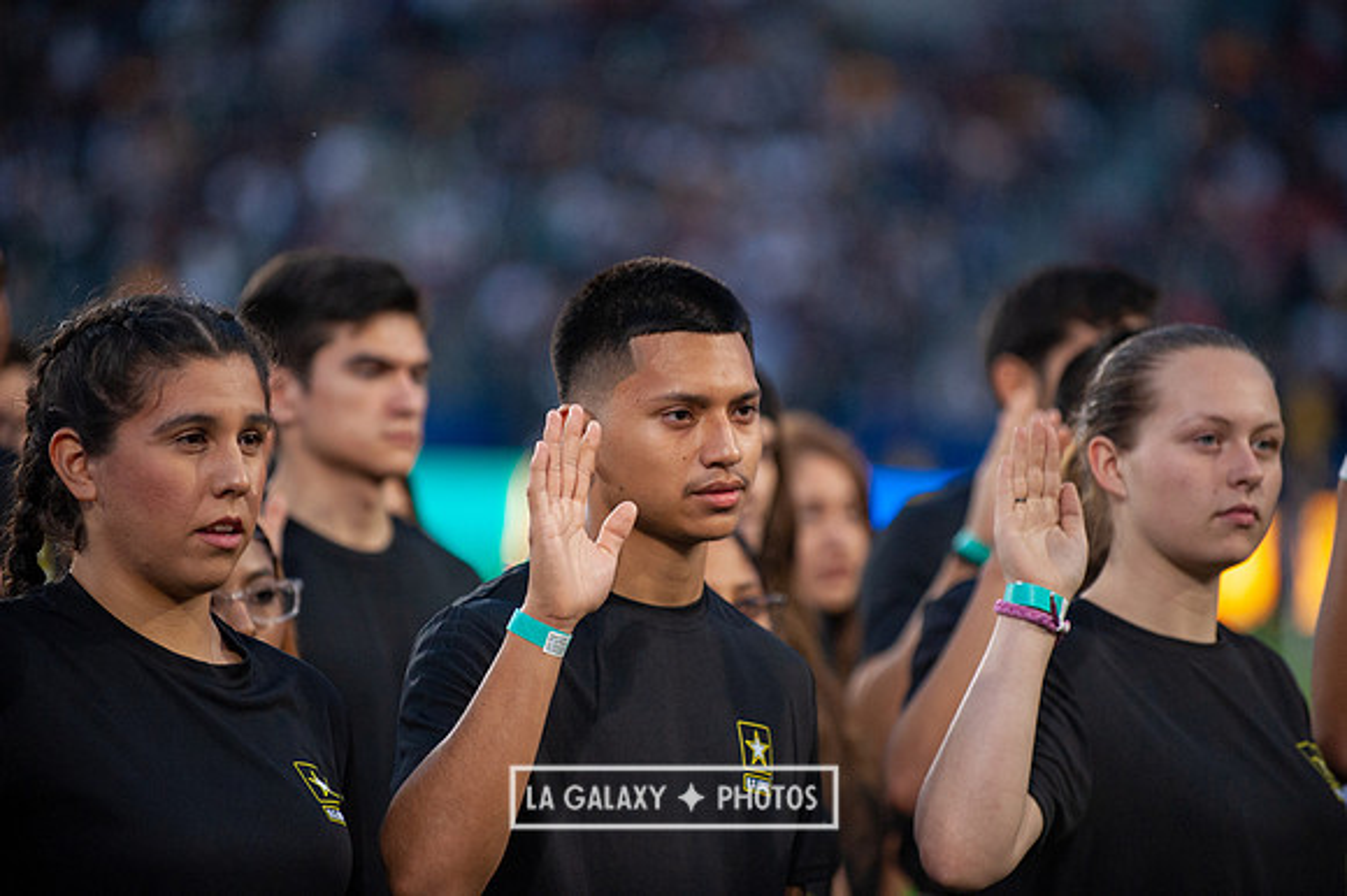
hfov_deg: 10.3
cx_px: 674
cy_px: 448
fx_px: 7479
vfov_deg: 6.9
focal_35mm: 200
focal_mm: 200
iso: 1600
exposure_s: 1/1250
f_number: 2.8
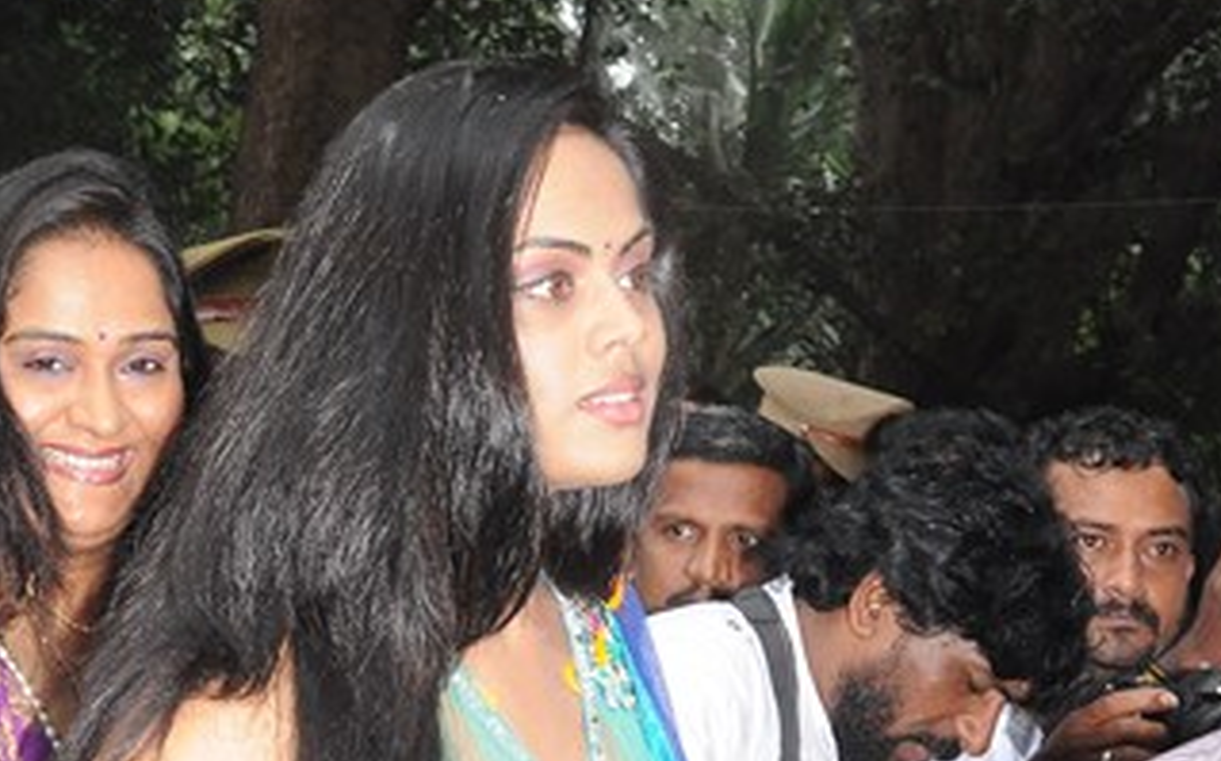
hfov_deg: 20.1
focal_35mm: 103
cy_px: 677
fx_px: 3426
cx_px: 387
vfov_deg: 12.6
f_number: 11
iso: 1250
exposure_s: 1/125
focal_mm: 28
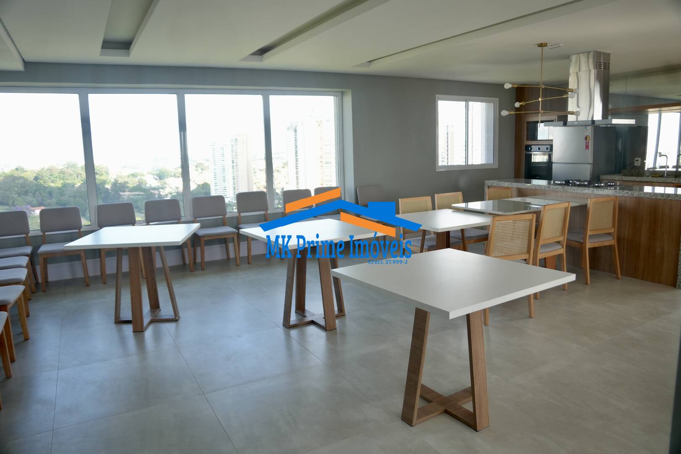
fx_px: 454
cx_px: 340
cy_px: 227
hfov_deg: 73.7
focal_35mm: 24
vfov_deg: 53.1
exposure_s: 1/160
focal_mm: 16
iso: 200
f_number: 4
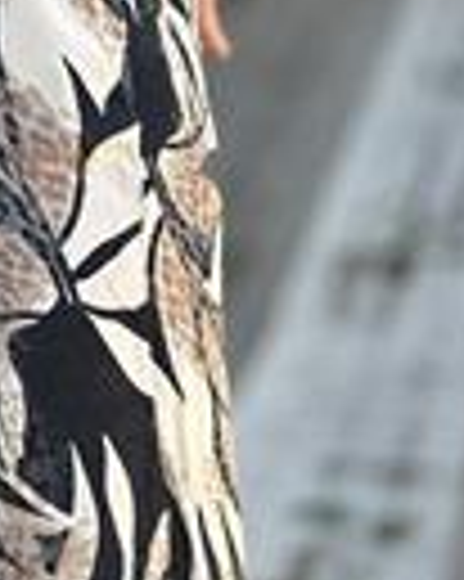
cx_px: -180
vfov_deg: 12.4
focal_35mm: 150
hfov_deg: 10.0
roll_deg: +3.8
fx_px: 2578
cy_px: -187
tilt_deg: -9.1
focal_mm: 6.86
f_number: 1.78
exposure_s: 1/709
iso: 80
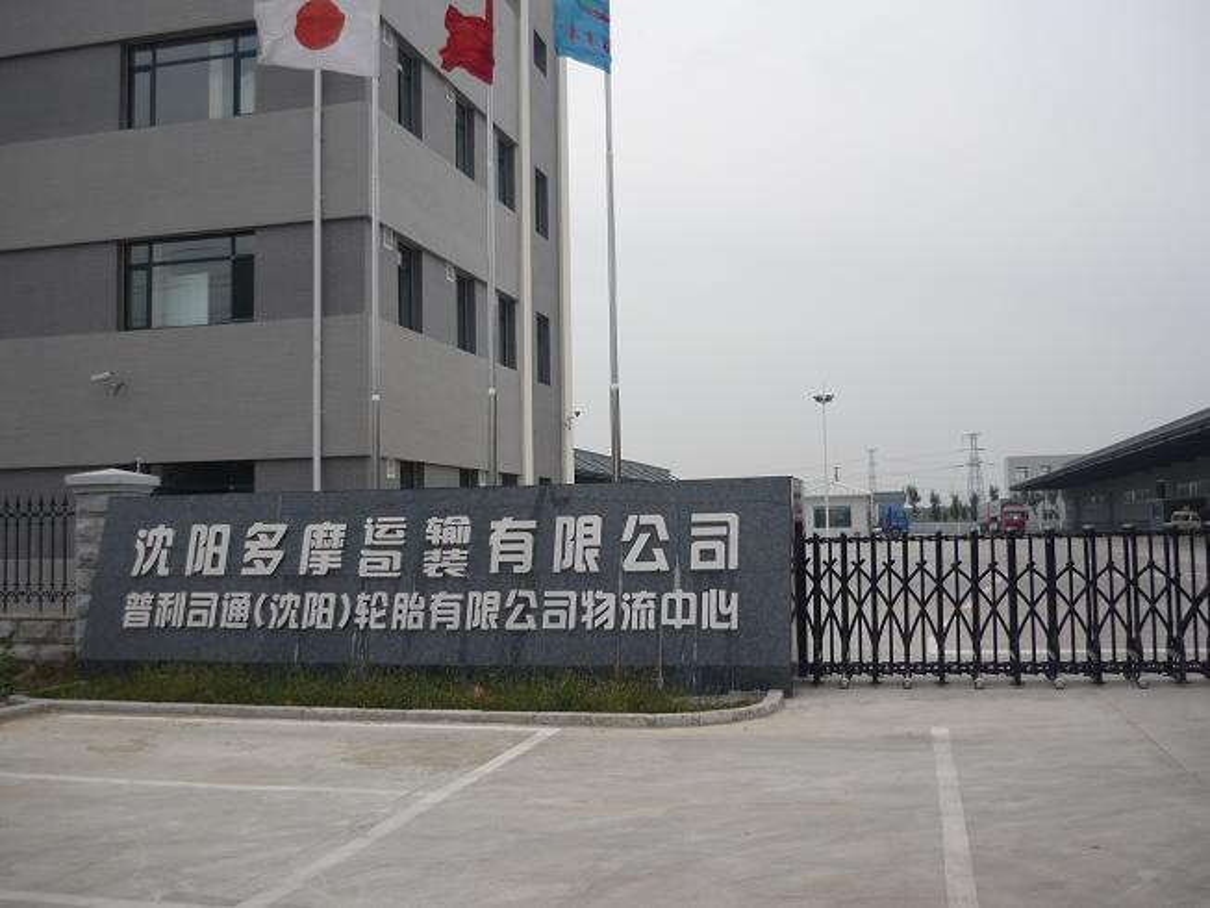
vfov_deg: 43.0
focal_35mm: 33
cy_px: 454
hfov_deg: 55.3
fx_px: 1154
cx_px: 605
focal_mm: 5.5
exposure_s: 1/160
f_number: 8
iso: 100
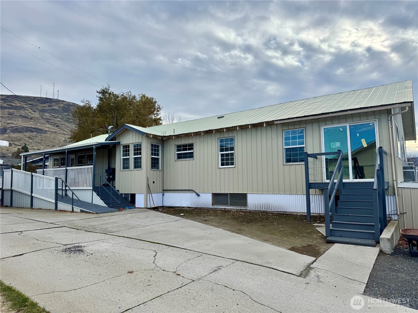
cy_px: 156
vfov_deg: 56.8
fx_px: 290
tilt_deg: +4.4
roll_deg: +0.6
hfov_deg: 71.6
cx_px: 209
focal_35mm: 24
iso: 80
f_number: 1.78
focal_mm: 6.76
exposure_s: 1/3247
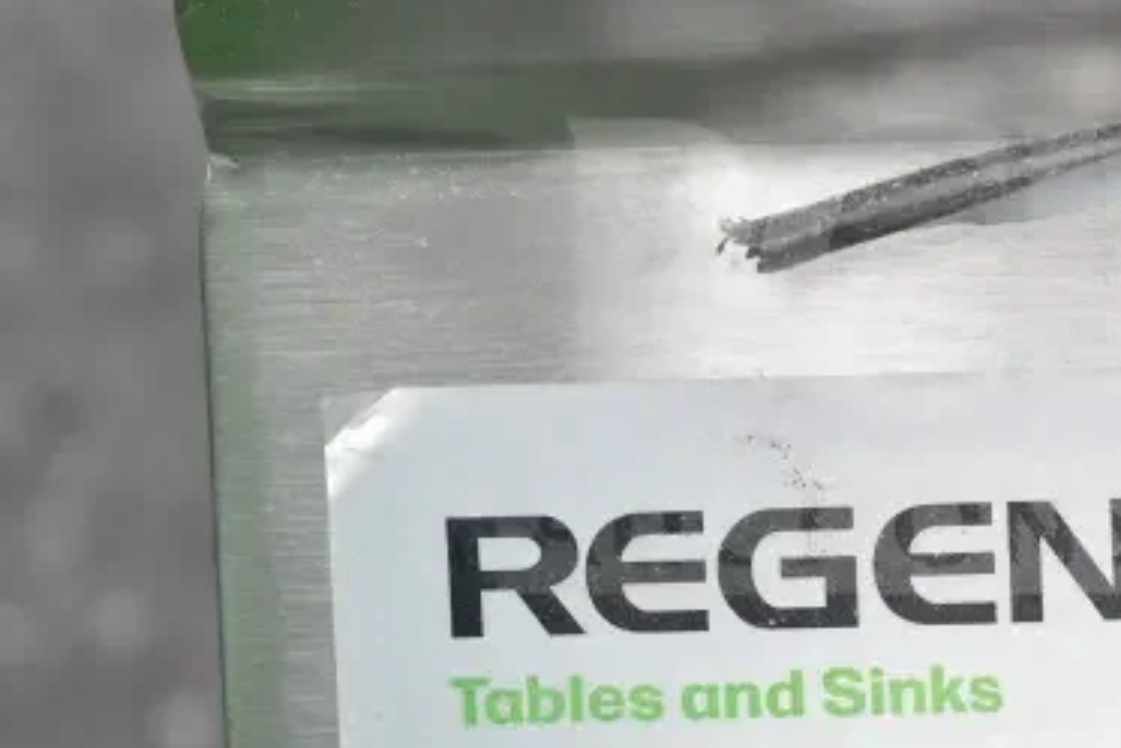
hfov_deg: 15.1
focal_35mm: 135
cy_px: 356
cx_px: 832
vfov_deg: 10.2
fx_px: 4199
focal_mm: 55
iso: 1600
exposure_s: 1/320
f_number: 9
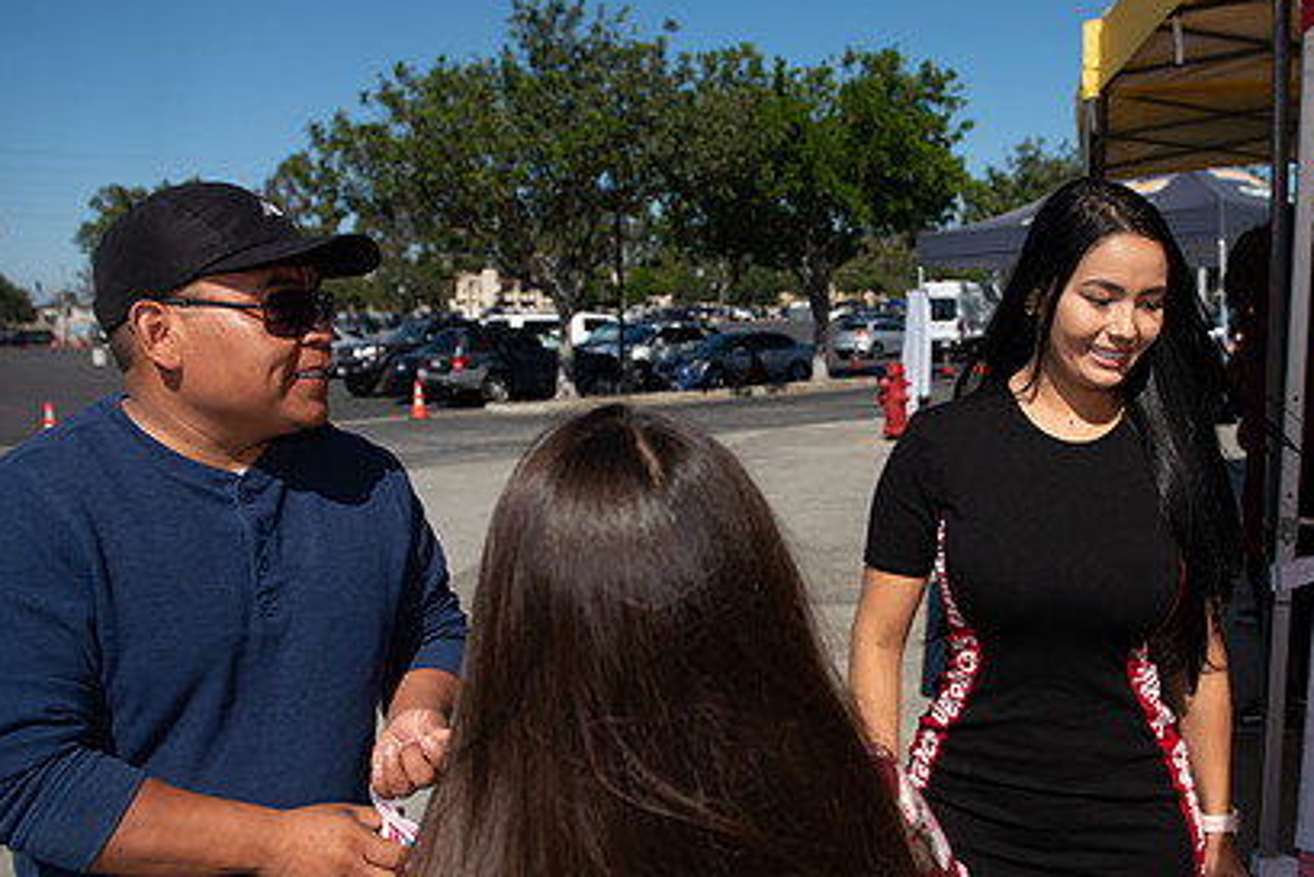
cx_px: 851
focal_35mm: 34
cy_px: 445
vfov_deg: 38.9
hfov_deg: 54.9
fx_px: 1241
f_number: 4
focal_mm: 24
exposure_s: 1/4000
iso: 200
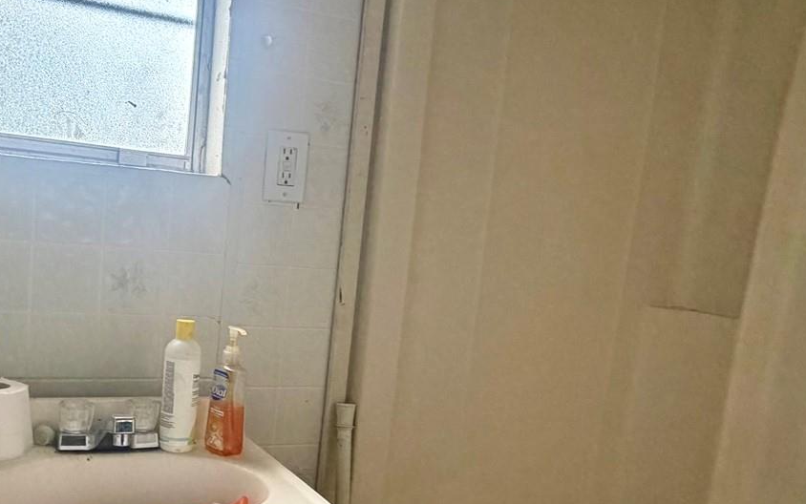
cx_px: 253
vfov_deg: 35.1
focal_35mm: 36
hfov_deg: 52.7
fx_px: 791
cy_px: 330
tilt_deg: -7.7
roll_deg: -4.6
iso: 320
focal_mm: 2.22
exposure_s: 1/110
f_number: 2.2
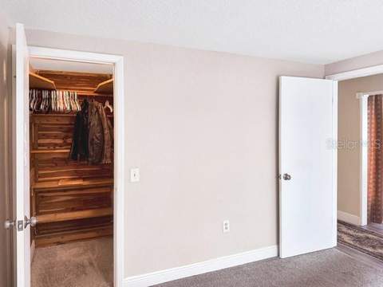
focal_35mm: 24
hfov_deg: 71.6
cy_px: 144
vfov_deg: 56.8
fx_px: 266
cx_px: 192
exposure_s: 1/120
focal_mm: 6.76
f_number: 1.78
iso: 200
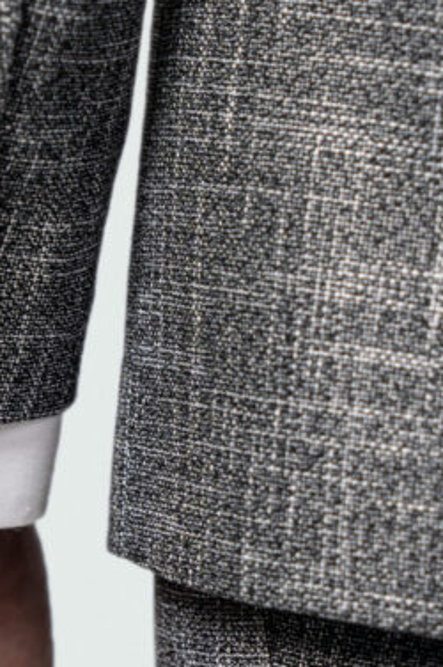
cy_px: 211
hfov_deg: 5.3
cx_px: 136
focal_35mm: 260
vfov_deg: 7.9
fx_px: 4808
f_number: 2.8
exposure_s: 1/100
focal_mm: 62
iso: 100
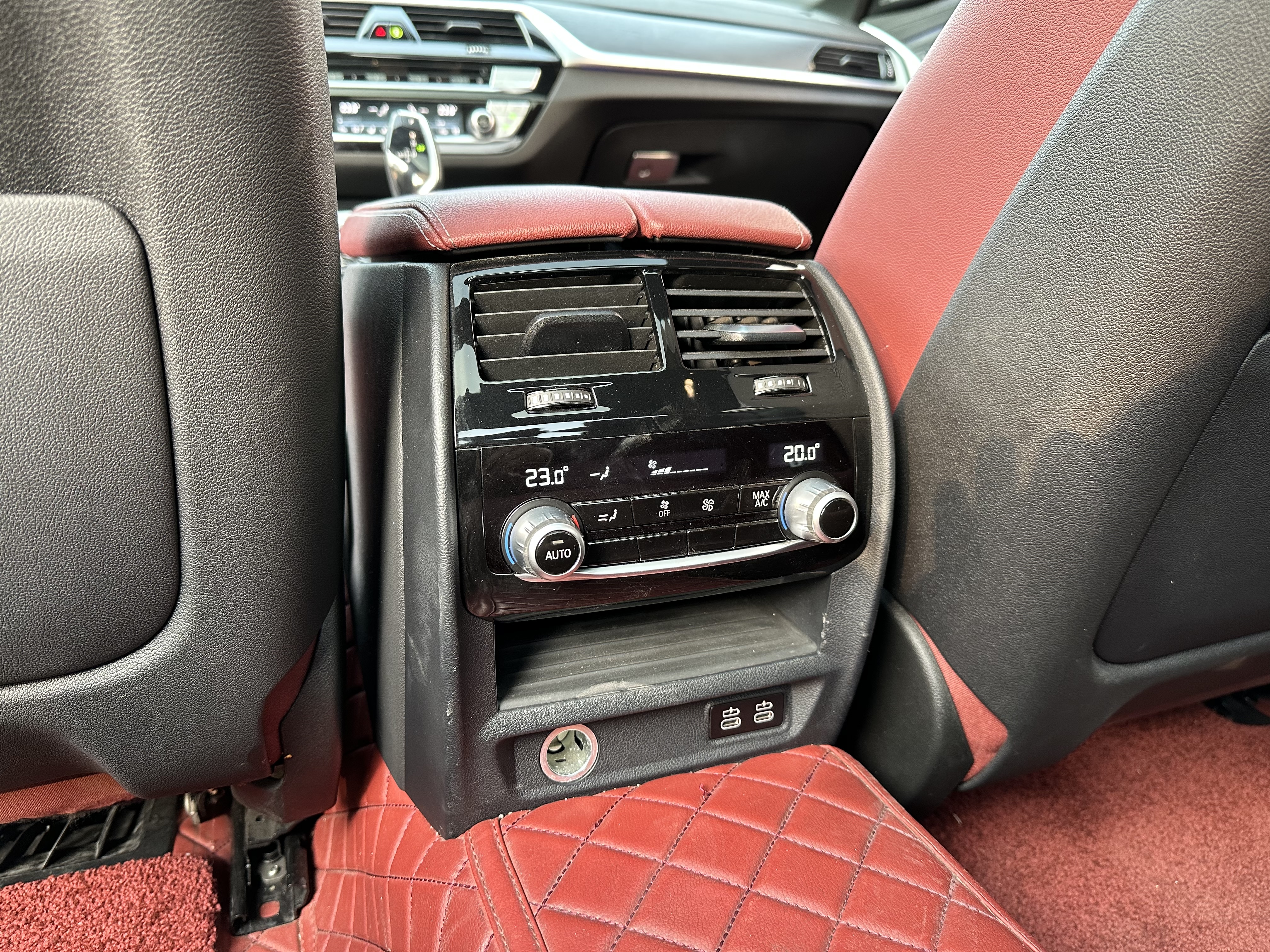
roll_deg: -1.8
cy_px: 476
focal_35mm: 24
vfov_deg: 56.8
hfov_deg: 71.6
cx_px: 635
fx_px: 881
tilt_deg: -17.8
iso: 200
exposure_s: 1/61
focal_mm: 6.86
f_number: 1.78
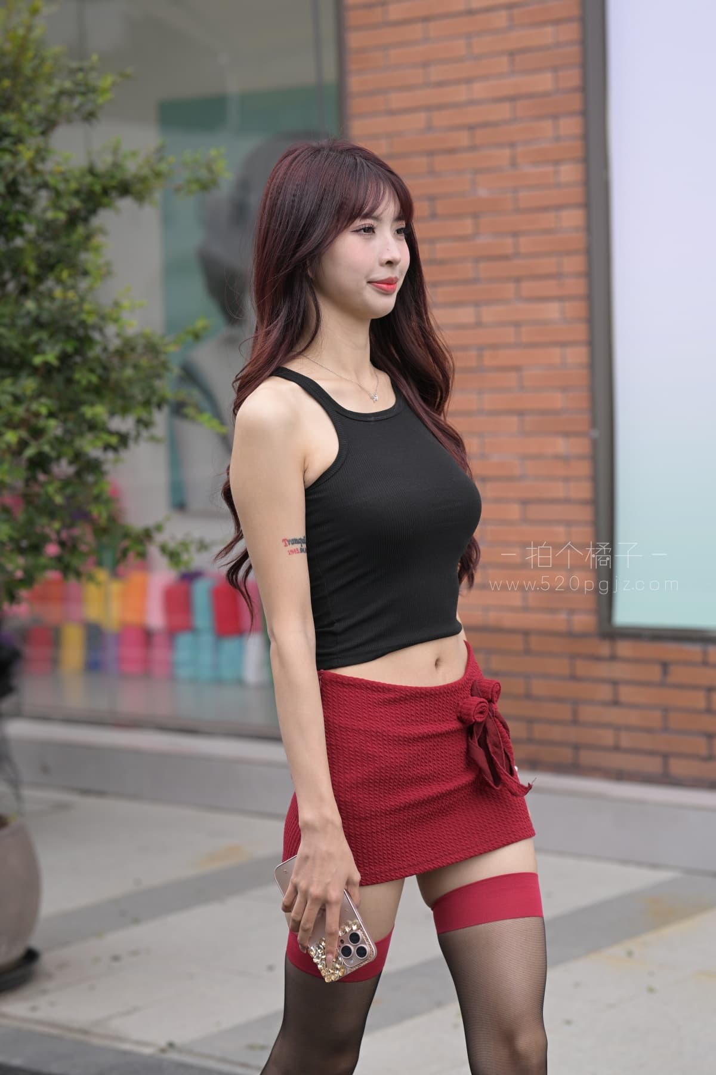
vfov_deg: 23.9
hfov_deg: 16.1
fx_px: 2536
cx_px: 358
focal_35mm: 85
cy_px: 538
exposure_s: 1/640
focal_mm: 85
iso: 250
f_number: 4
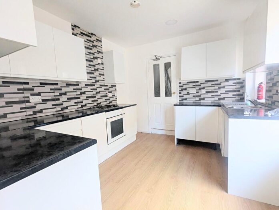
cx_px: 140
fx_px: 129
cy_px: 105
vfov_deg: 78.3
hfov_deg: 94.4
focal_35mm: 16
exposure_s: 1/78.2
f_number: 2.2
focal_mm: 2.35
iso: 51
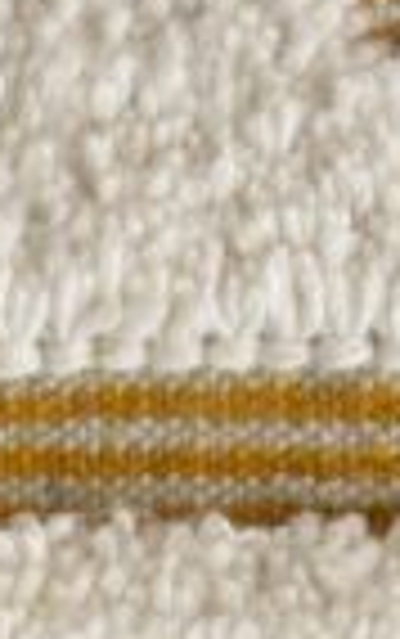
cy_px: 1408
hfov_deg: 9.1
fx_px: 2489
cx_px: -4
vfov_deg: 12.3
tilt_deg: -89.5
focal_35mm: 143
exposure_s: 1/265
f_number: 1.78
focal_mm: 6.76
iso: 64
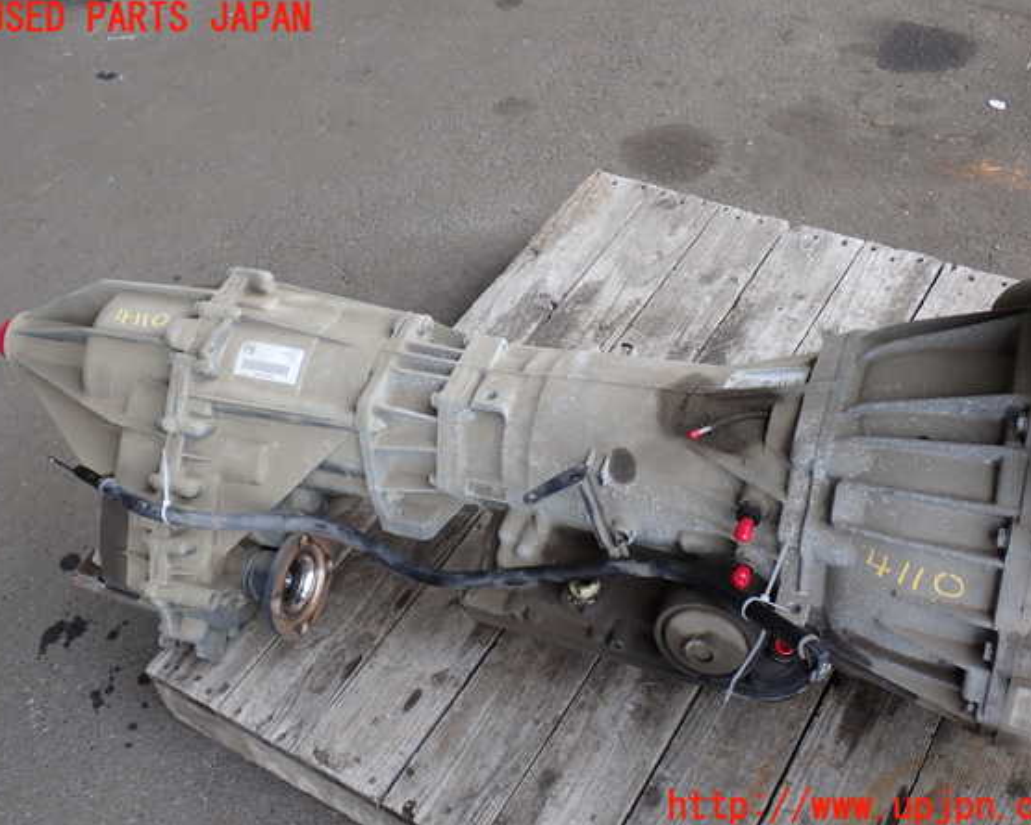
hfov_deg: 45.8
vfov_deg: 37.3
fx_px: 1221
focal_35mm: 40
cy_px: 413
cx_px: 530
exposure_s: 1/80
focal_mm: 6.83
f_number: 3.5
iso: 100
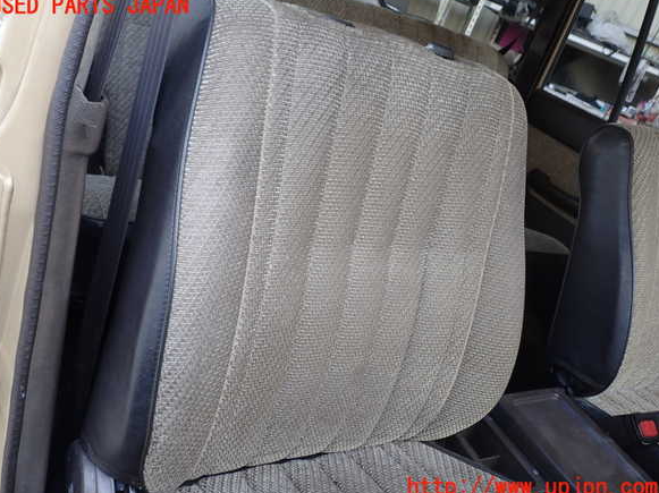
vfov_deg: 45.4
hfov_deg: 58.4
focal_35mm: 31
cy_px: 247
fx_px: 590
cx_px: 323
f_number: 3.2
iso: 100
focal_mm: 5.4
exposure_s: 1/80
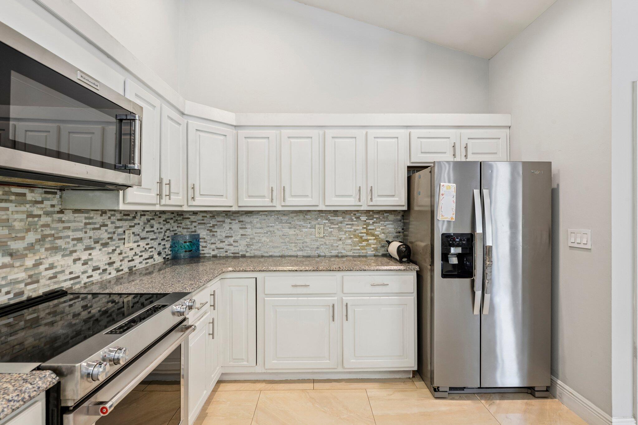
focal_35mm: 17
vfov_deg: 70.4
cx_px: 319
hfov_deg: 93.3
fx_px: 301
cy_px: 212
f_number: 9
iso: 200
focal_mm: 17
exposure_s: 1/4
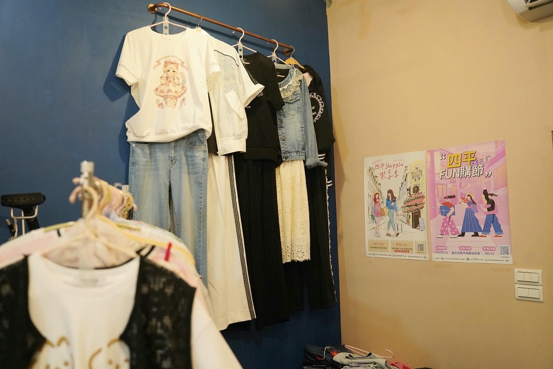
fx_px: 461
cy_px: 184
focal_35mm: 30
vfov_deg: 43.6
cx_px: 276
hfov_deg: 61.9
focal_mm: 30
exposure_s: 1/160
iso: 3200
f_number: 2.8
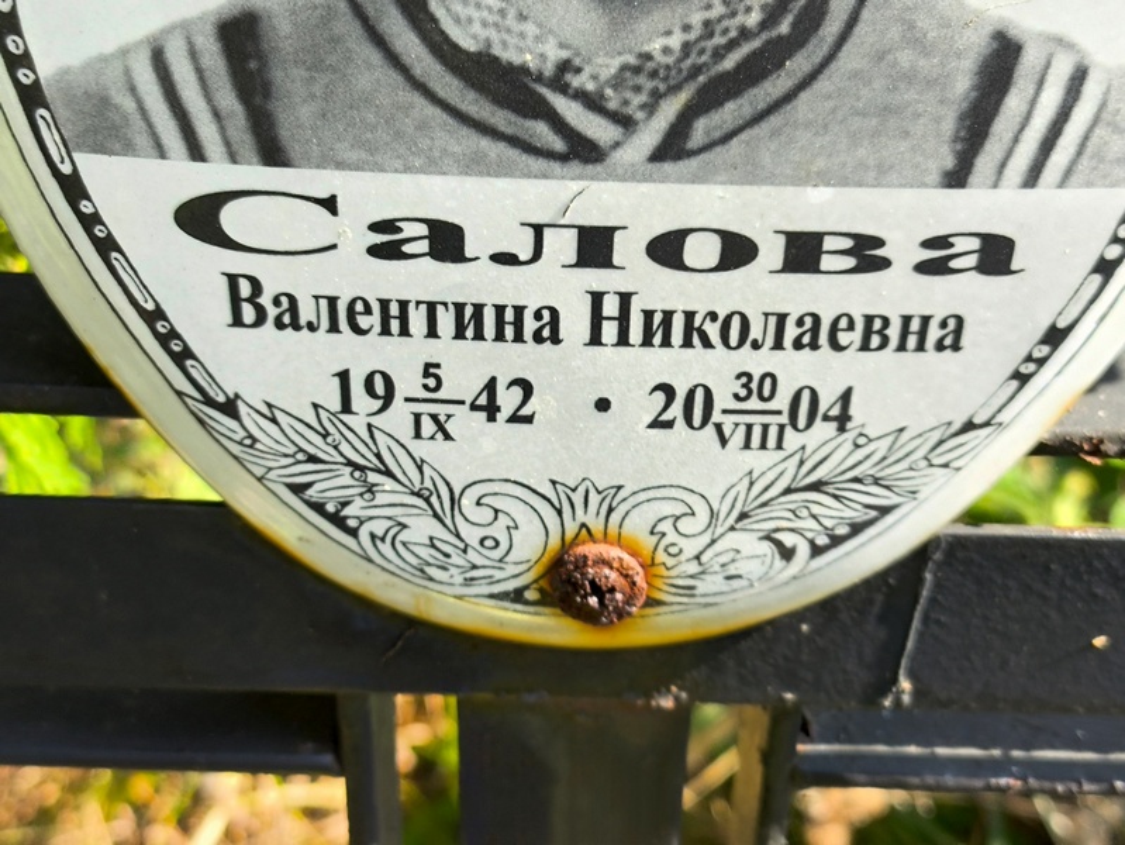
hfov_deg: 38.2
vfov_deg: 29.1
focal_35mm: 50
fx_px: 1626
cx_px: 562
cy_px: 422
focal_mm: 4.71
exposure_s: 1/240
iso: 50
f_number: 1.7
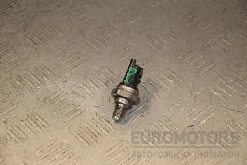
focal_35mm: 128
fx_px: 875
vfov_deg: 10.8
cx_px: 124
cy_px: 82
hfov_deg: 16.1
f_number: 7.1
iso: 800
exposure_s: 1/200
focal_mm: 85
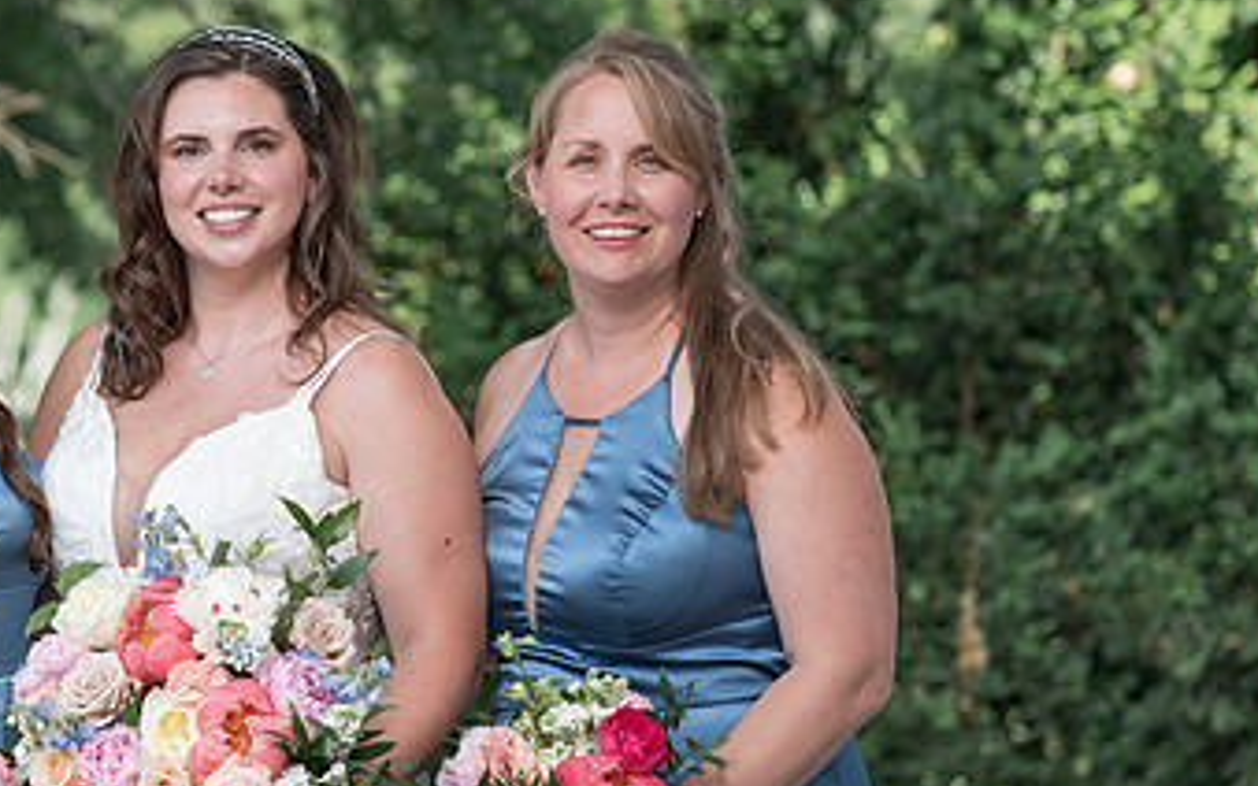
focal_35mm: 154
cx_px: 284
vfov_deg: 8.5
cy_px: 435
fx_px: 5281
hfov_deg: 13.5
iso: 64
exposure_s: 1/500
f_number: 2.8
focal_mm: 85
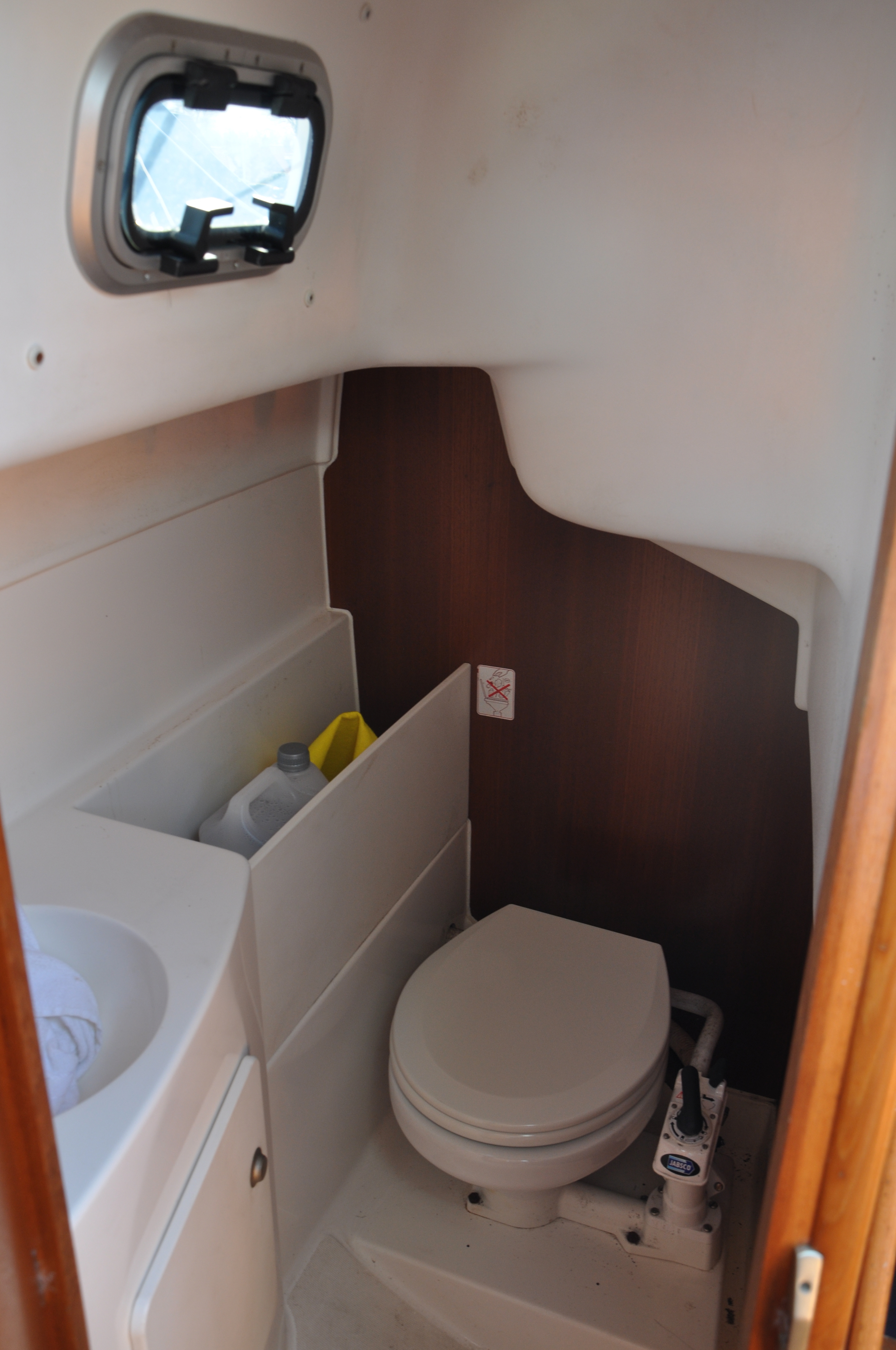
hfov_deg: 41.6
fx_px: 1179
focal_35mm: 32
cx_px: 448
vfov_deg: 59.6
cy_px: 675
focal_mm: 21
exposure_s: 1/30
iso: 250
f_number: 5.6
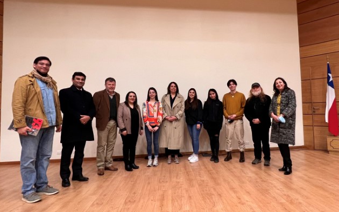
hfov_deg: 105.3
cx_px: 168
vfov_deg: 78.3
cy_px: 119
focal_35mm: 14
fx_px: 129
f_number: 1.8
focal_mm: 1.57
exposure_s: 1/60
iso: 320
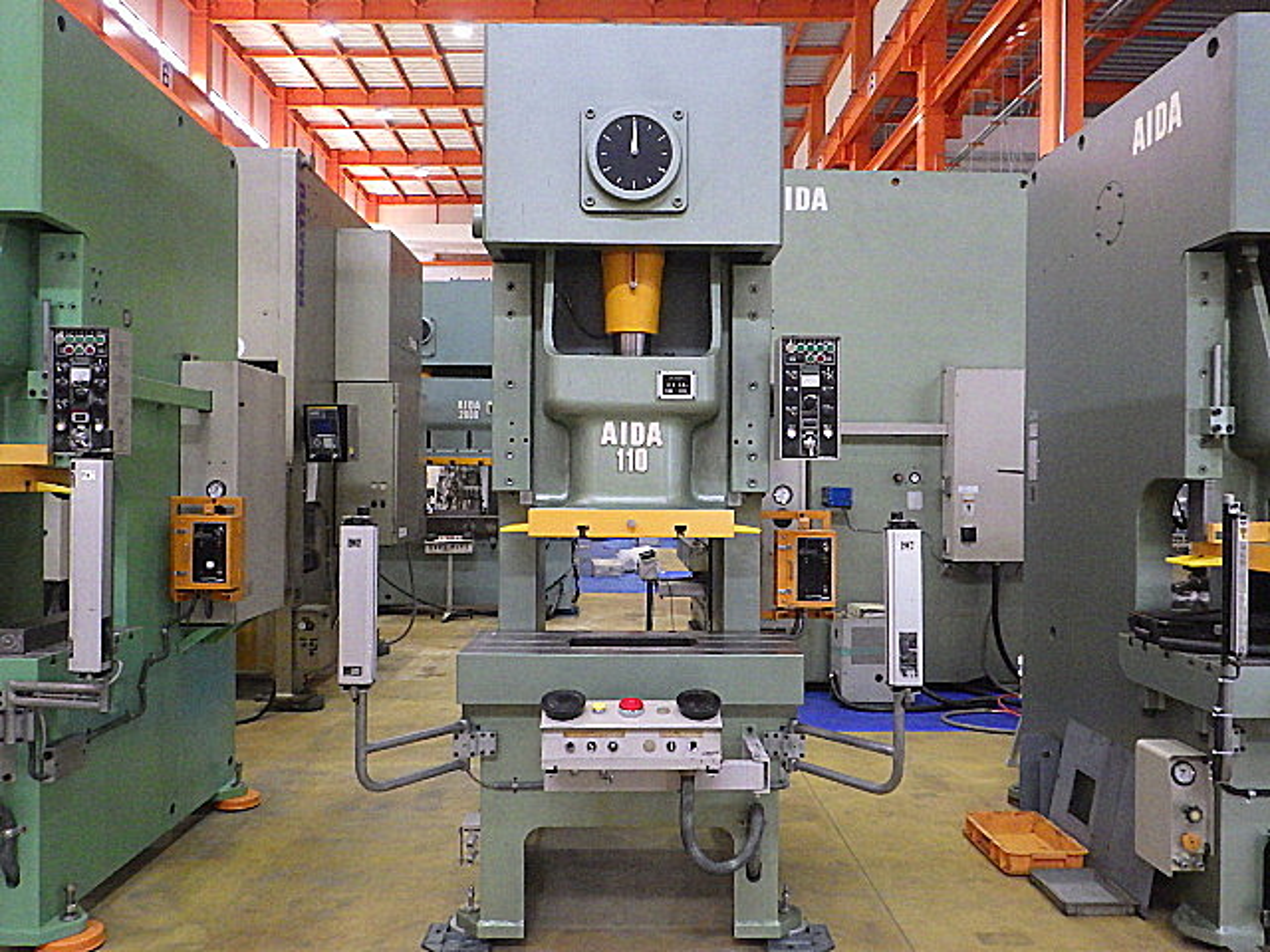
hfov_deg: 63.4
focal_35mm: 28
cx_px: 635
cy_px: 476
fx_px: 1027
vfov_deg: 49.7
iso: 400
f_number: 3.5
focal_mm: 5
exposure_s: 1/45
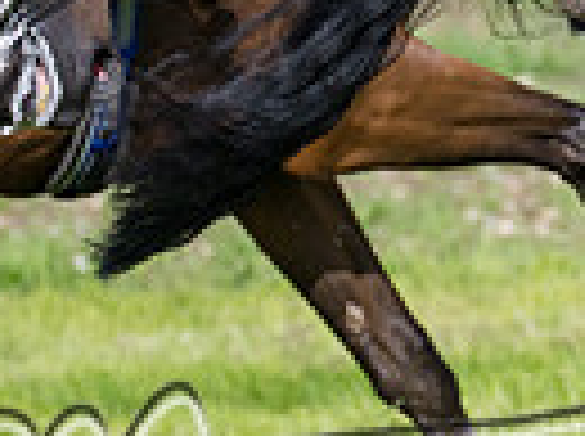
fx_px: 11032
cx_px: -153
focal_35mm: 654
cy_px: -287
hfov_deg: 3.0
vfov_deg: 2.3
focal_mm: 120
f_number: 4
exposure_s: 1/5000
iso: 400
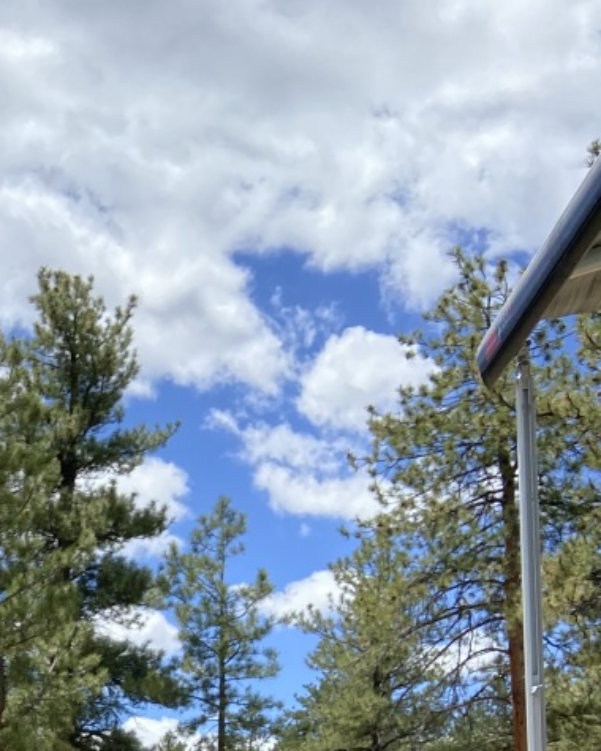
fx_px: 1623
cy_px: 1033
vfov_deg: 22.6
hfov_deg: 19.5
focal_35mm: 73
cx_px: -166
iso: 32
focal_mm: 4.25
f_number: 1.8
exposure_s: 1/2890
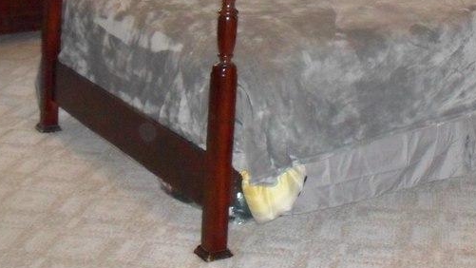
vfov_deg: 14.8
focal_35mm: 78
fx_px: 985
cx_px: 336
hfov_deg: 26.9
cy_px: -84
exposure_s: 1/45
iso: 400
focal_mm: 6.3
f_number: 3.2
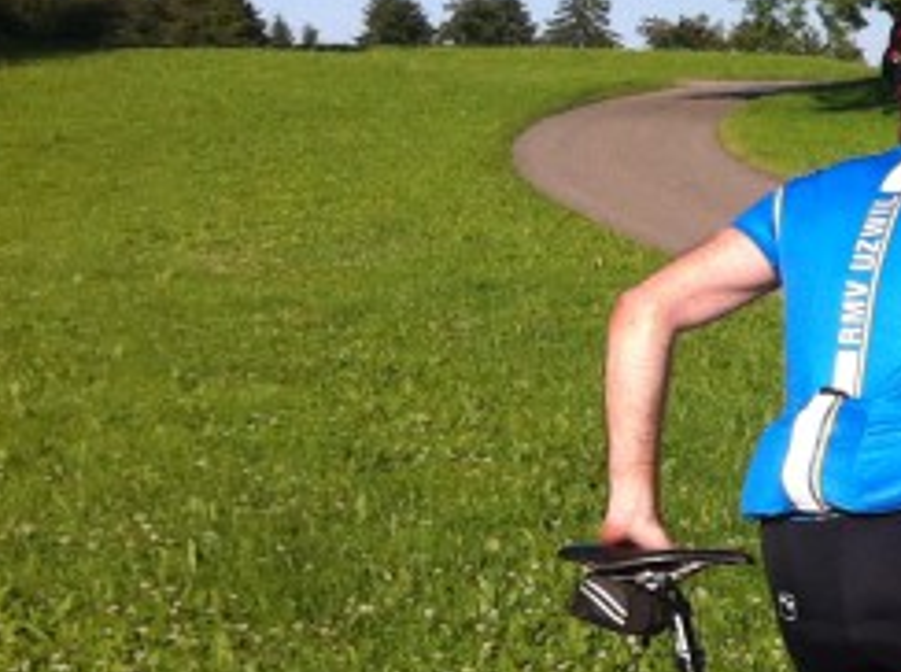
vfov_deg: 10.1
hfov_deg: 11.8
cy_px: 347
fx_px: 3819
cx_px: 1872
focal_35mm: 147
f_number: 2.8
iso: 80
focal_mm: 3.85
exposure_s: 1/1257
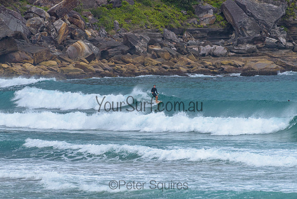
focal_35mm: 613
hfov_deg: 3.4
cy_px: 97
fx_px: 5060
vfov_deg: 2.2
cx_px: 145
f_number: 5.6
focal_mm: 500
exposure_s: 1/2000
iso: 360
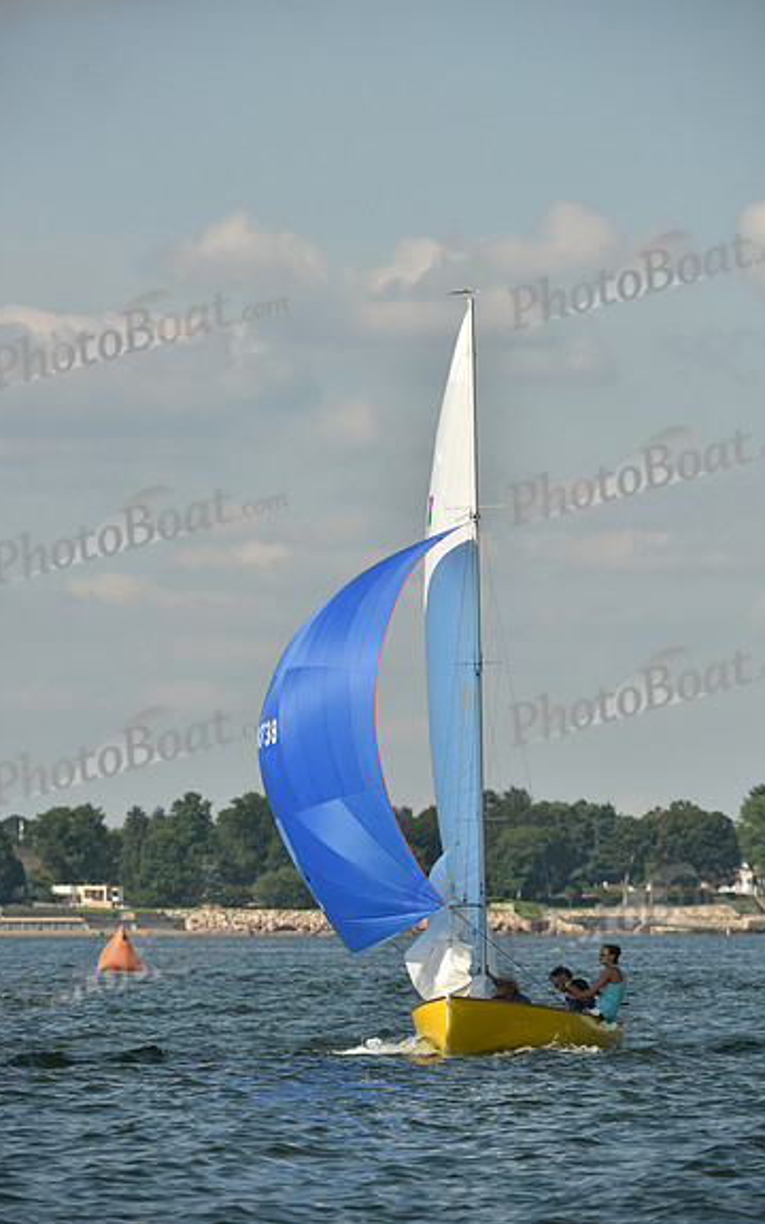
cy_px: 612
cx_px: 398
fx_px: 9240
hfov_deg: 4.7
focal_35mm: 277
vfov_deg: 7.6
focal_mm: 270
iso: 250
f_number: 7.1
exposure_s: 1/1250
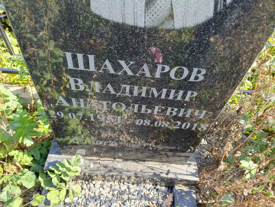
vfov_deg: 54.9
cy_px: 104
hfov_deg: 69.4
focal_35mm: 25
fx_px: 199
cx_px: 138
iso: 109
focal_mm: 4.76
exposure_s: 1/120
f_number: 1.69
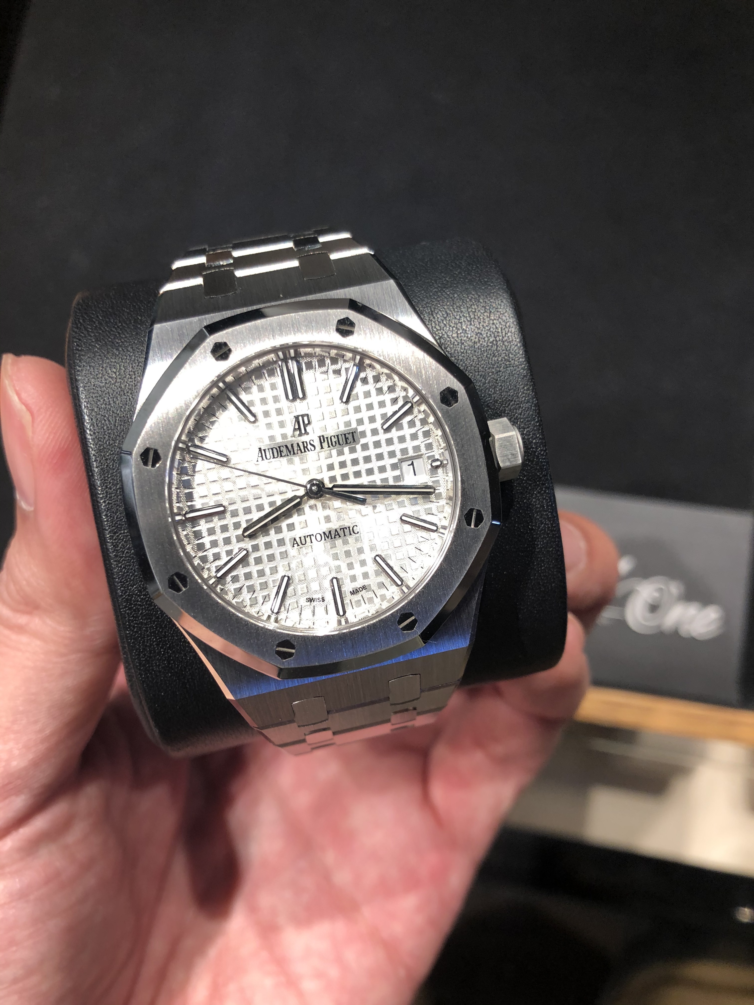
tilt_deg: -78.4
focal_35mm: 28
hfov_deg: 49.7
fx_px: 813
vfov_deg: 63.4
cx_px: 377
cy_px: 502
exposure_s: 1/33
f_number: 1.8
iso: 32
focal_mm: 4
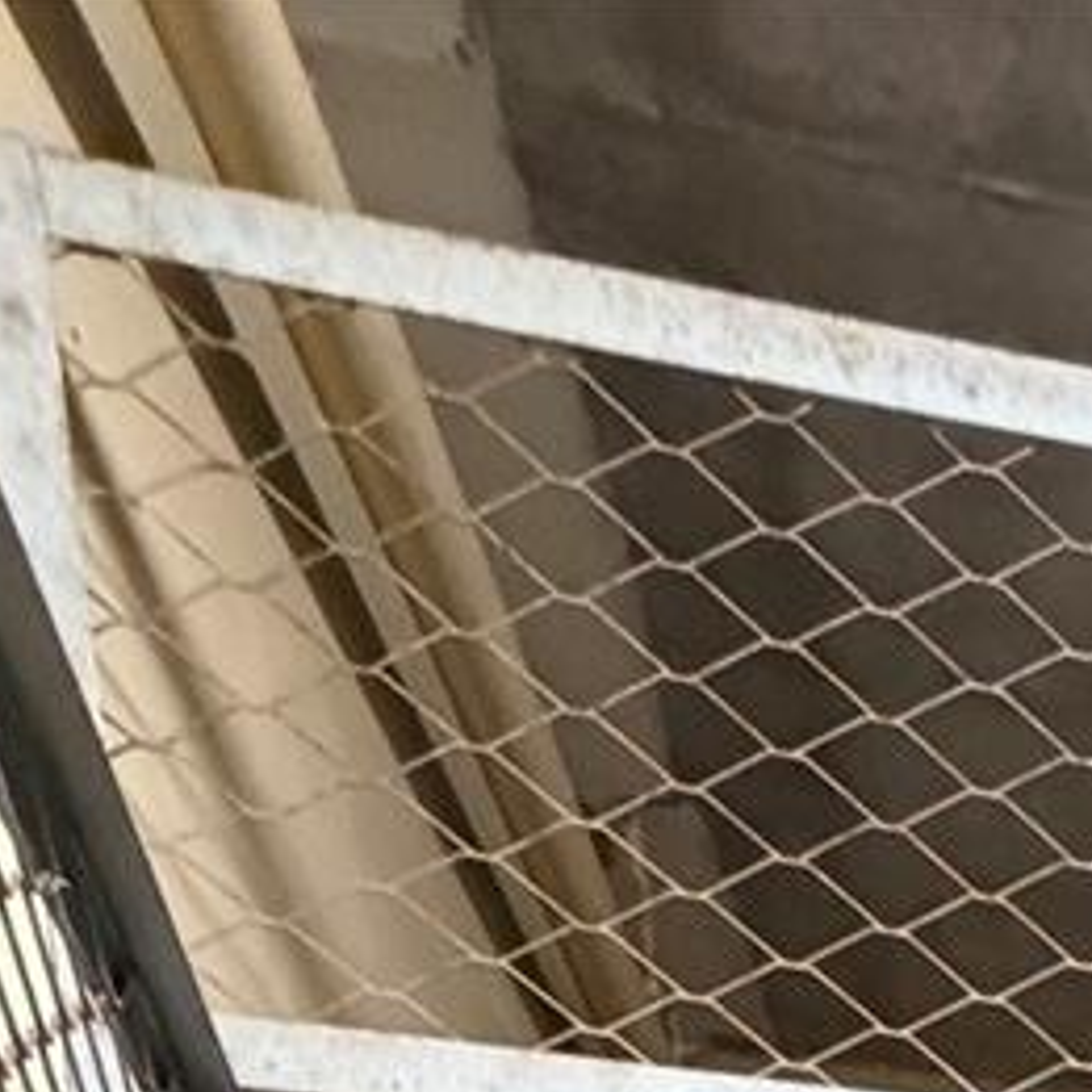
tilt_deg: -11.1
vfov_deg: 16.2
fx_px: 2034
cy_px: 2502
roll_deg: -1.7
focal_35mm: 57
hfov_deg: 25.0
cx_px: 1502
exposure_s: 1/60
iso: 640
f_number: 2.2
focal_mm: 2.22
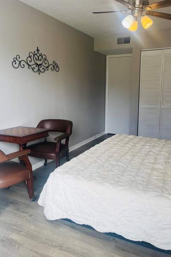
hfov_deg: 45.0
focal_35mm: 29
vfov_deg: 63.6
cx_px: 89
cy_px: 121
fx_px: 207
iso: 50
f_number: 1.6
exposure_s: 1/473
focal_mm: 5.1
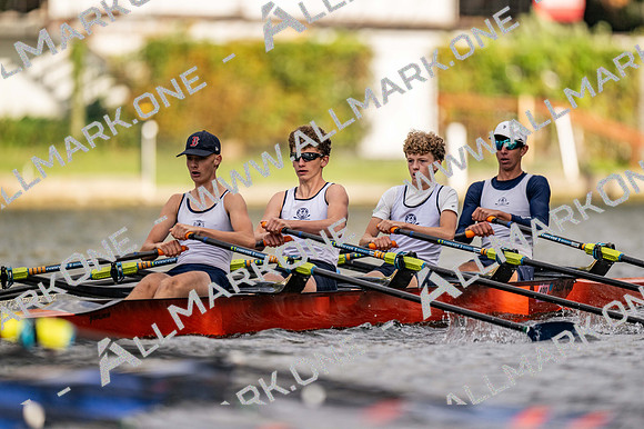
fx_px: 10729
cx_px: 322
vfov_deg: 2.3
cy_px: 214
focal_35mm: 600
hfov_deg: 3.4
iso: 280
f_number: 4
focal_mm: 600
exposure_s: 1/2500
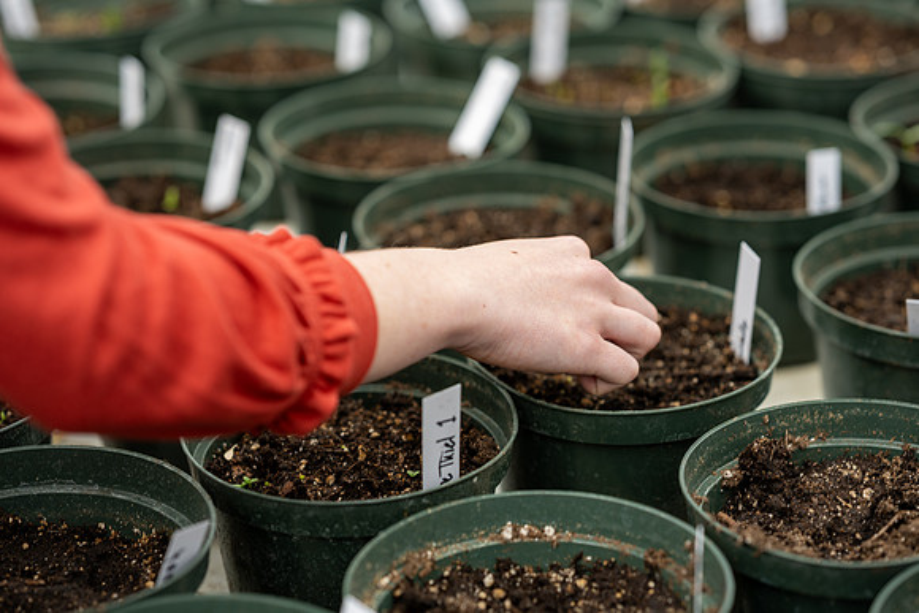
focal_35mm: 85
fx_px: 2170
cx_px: 460
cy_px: 306
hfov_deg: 23.9
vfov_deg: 16.1
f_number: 2.8
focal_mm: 85
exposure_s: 1/80
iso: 31
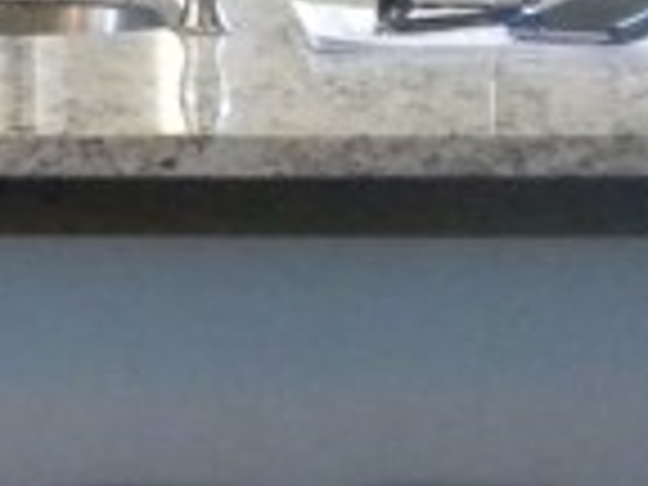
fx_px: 4923
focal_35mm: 263
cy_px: -279
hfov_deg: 7.2
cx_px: -652
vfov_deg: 5.6
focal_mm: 6.6
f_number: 3.5
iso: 400
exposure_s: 1/49.2
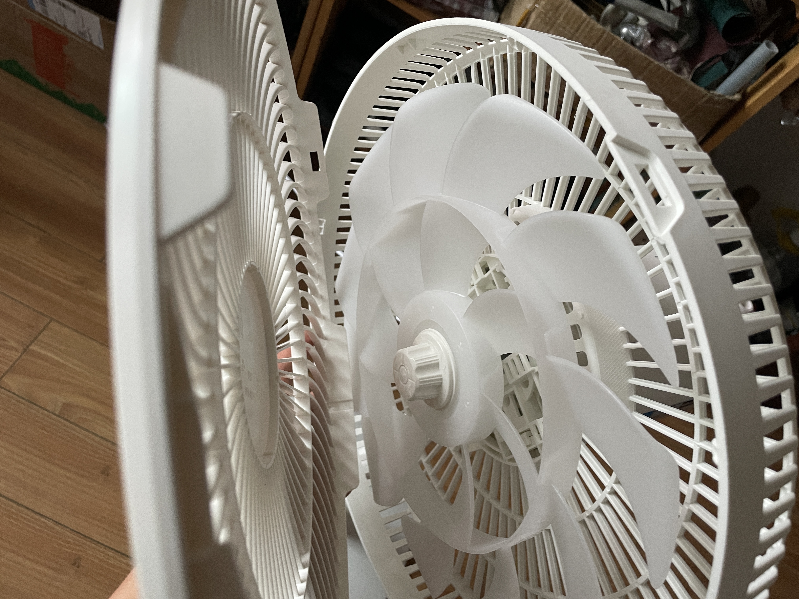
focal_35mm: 26
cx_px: 400
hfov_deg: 67.3
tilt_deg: -54.7
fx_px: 600
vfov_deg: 53.1
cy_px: 300
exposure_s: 1/60
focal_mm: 4.2
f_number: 1.6
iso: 200
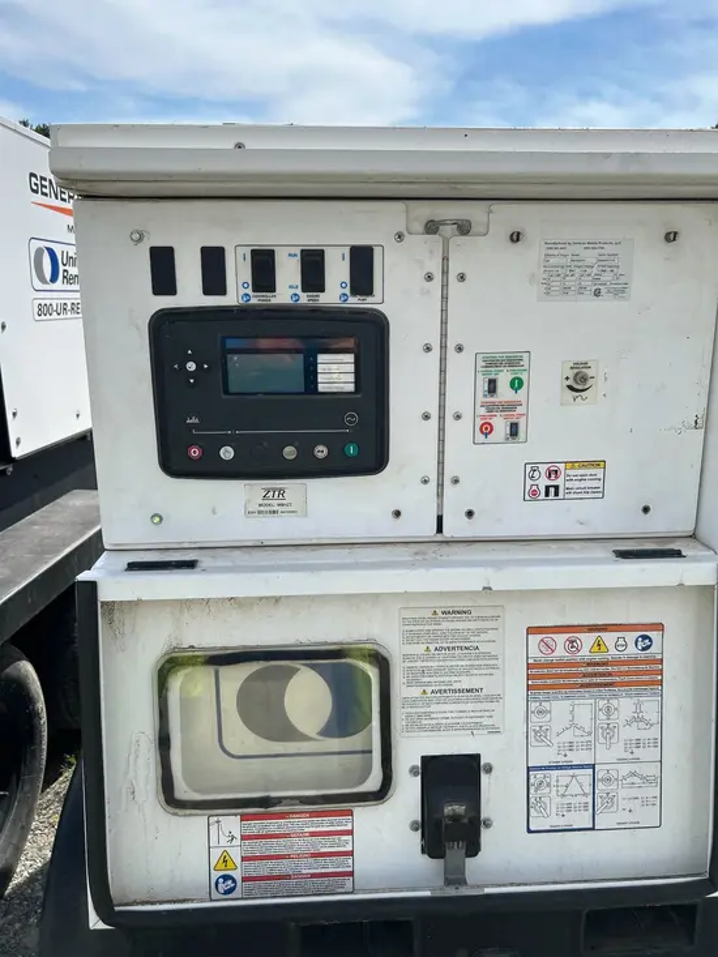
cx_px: 359
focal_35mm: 26
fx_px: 719
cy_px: 478
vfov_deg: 67.3
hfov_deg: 53.1
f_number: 1.5
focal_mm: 5.7
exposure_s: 1/3460
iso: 50
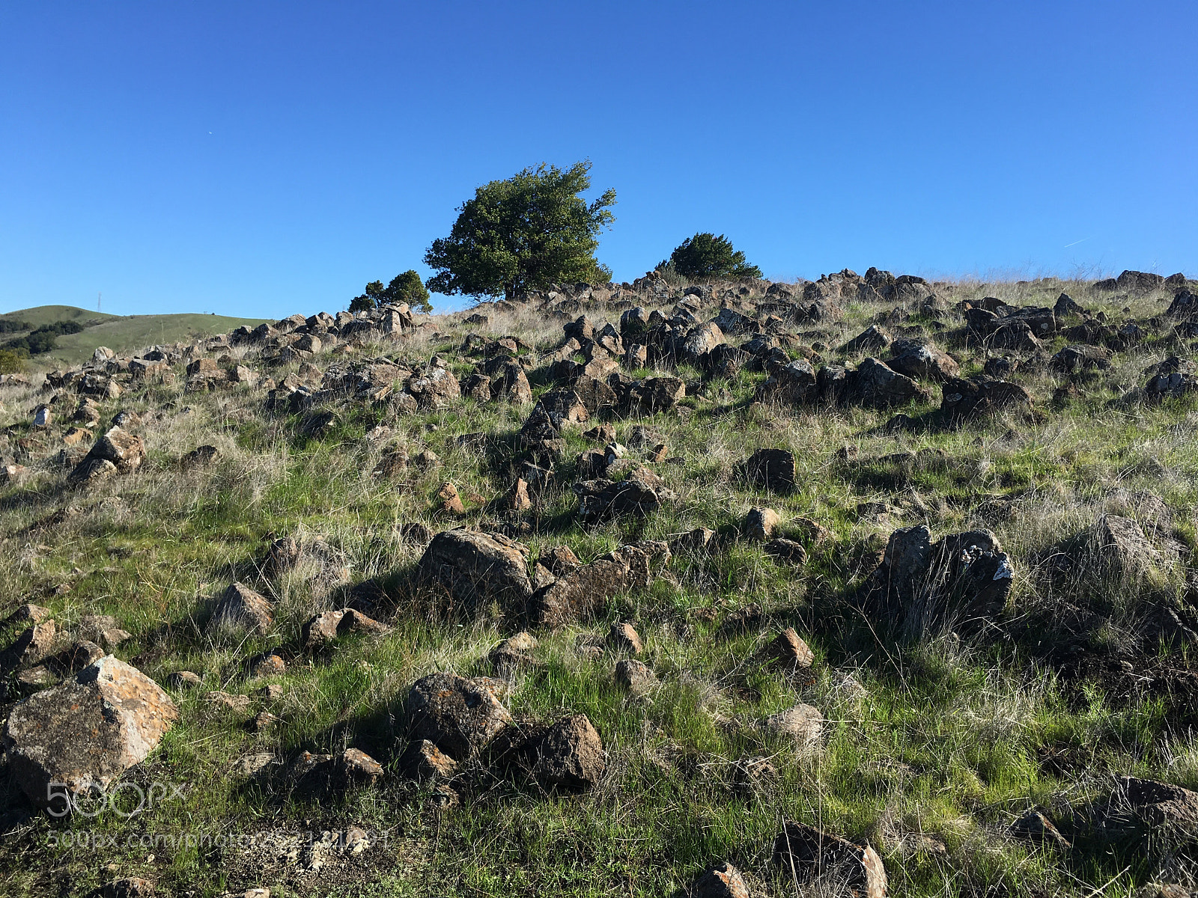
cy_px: 449
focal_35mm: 29
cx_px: 599
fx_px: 1004
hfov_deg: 61.7
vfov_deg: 48.2
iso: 25
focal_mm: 4.15
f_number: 2.2
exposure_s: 1/986
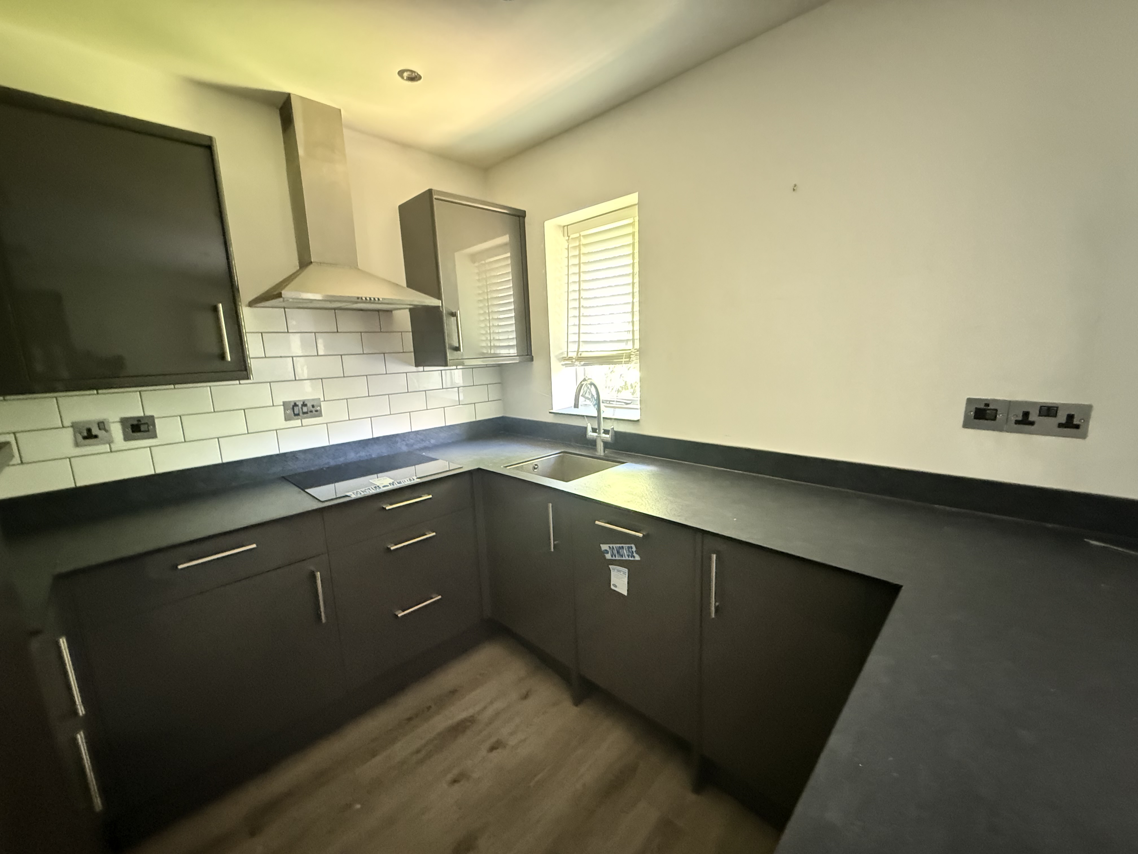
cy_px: 427
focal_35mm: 14
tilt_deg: -10.5
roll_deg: +1.7
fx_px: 460
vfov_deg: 85.7
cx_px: 569
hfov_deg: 102.1
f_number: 2.2
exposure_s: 1/30
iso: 1600
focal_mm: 2.22
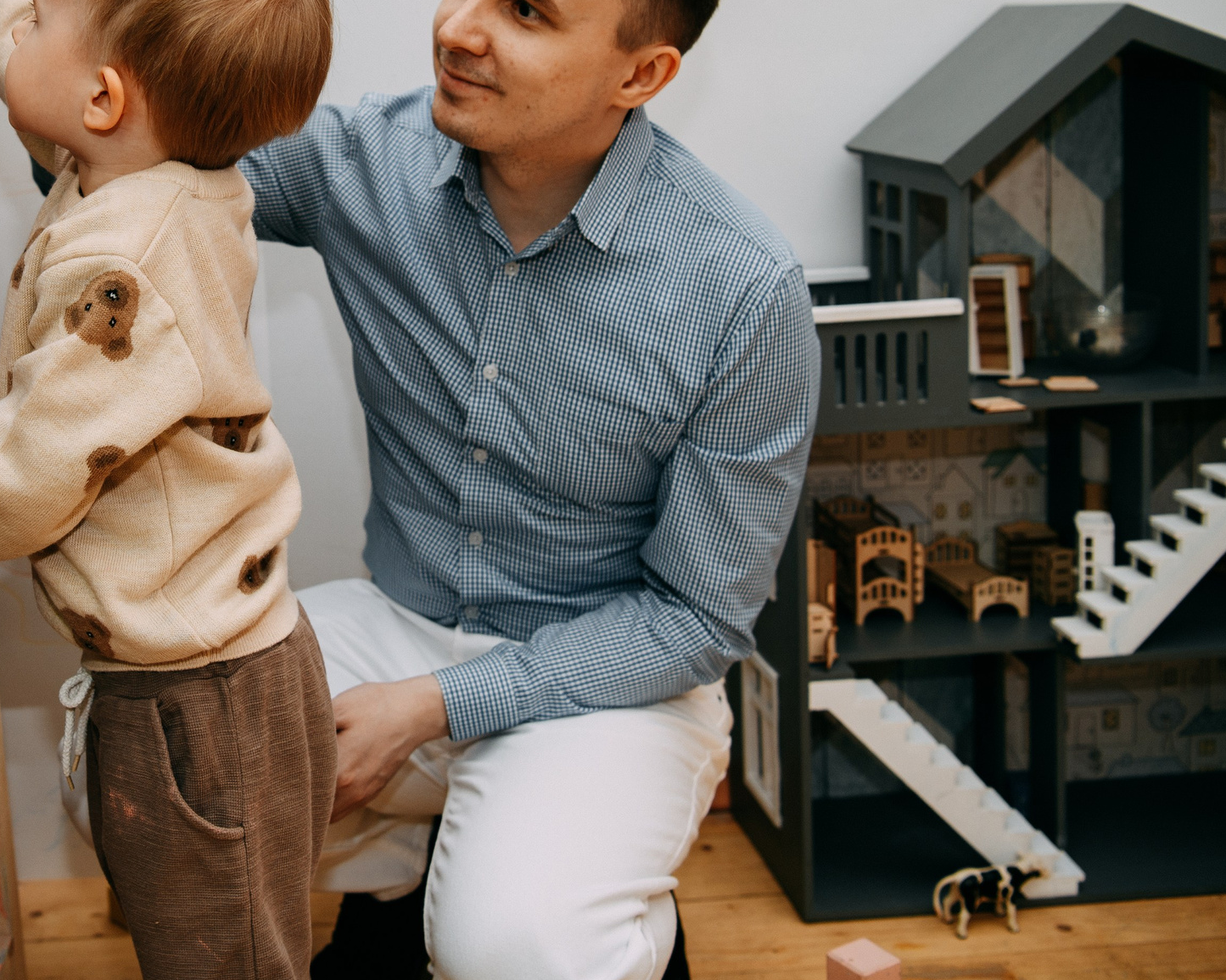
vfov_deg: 29.2
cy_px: 233
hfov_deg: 35.2
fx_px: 1851
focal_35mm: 51
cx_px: 201
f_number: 3.5
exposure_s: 1/160
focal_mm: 29
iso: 125
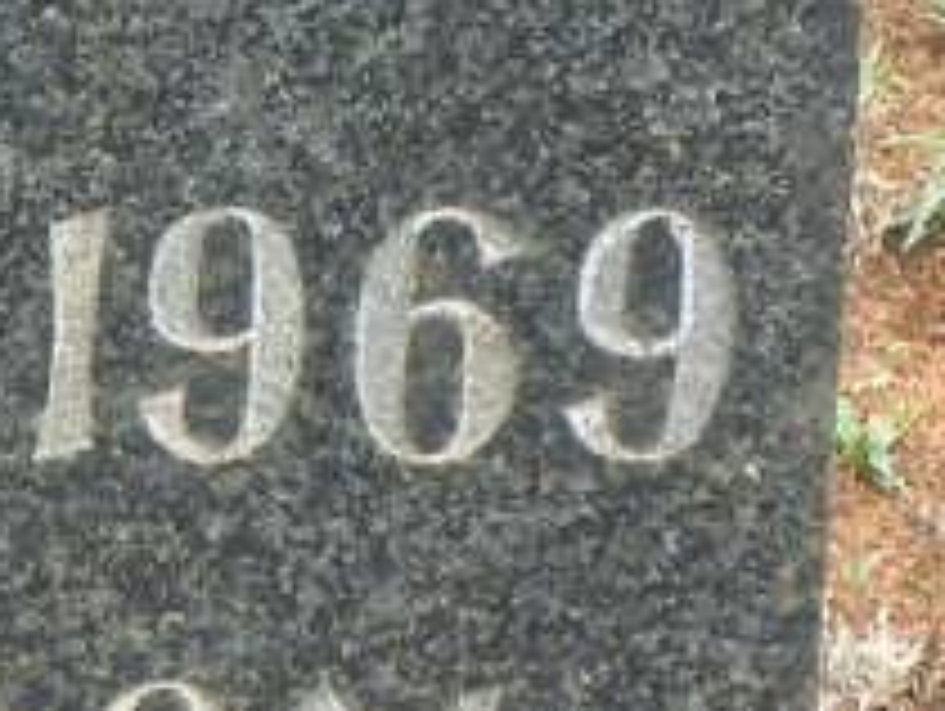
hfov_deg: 3.6
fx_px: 14813
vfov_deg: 2.7
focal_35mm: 542
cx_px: -927
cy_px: 500
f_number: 4
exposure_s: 1/100
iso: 64
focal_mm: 16.9
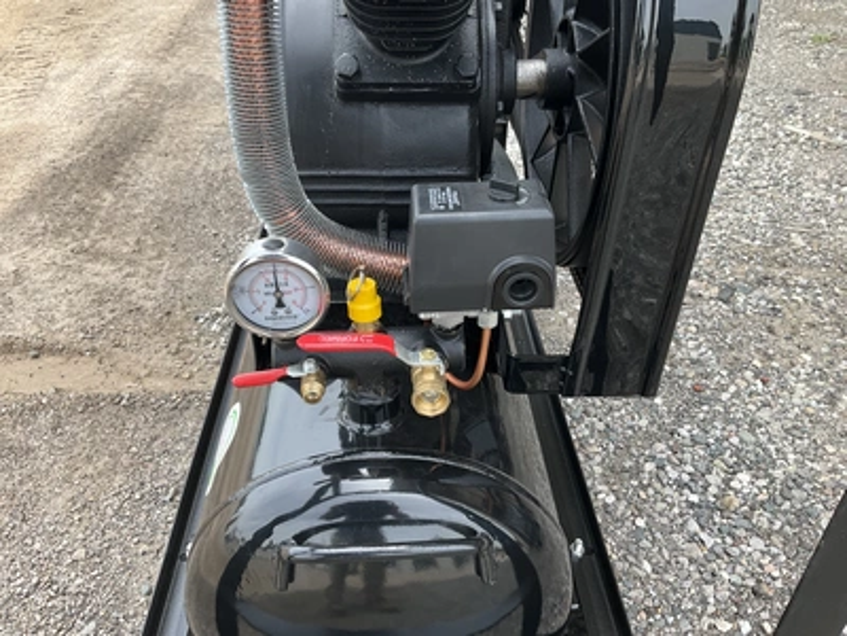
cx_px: 424
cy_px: 318
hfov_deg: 61.7
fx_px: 710
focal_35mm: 29
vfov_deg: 48.2
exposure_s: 1/279
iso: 25
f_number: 1.8
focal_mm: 3
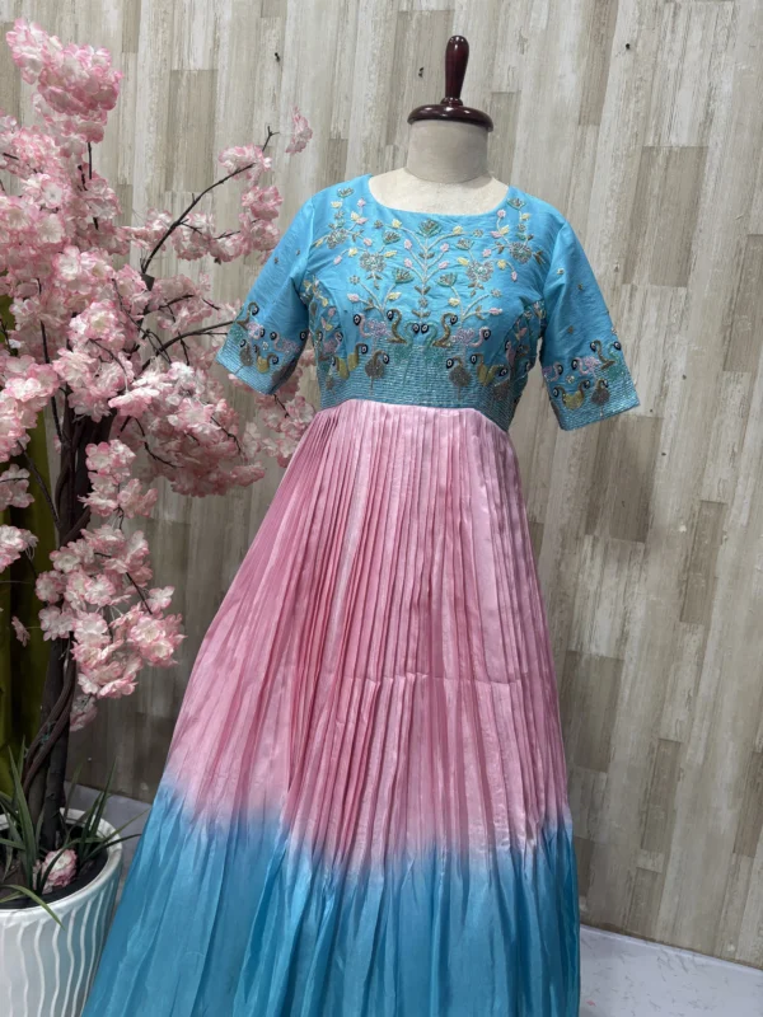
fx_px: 764
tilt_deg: -9.4
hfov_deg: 53.1
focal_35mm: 26
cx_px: 382
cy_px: 508
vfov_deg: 67.3
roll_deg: -6.0
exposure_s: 1/100
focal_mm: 6
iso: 100
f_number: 1.6
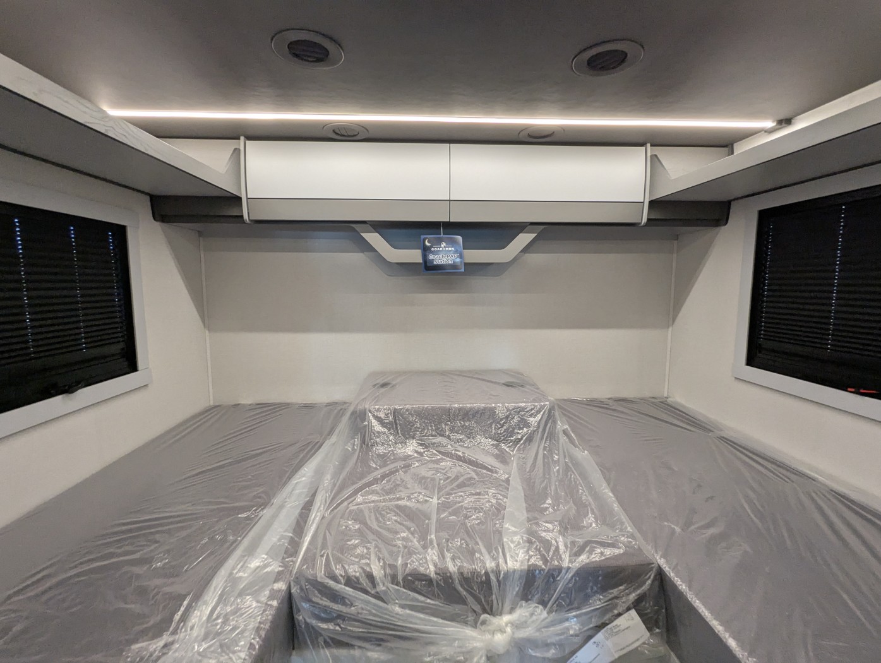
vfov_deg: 78.2
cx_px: 440
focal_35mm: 16
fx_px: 408
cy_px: 332
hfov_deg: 94.4
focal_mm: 2.35
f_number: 2.2
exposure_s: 1/79.9
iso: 197
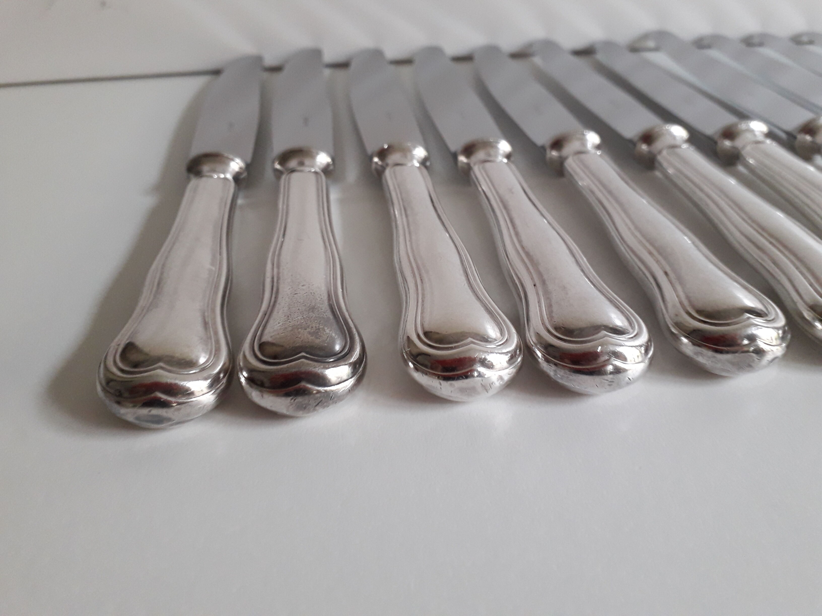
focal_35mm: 27
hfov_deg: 65.3
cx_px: 411
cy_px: 308
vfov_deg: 51.4
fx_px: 641
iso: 160
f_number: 1.9
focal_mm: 3.6
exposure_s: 1/25
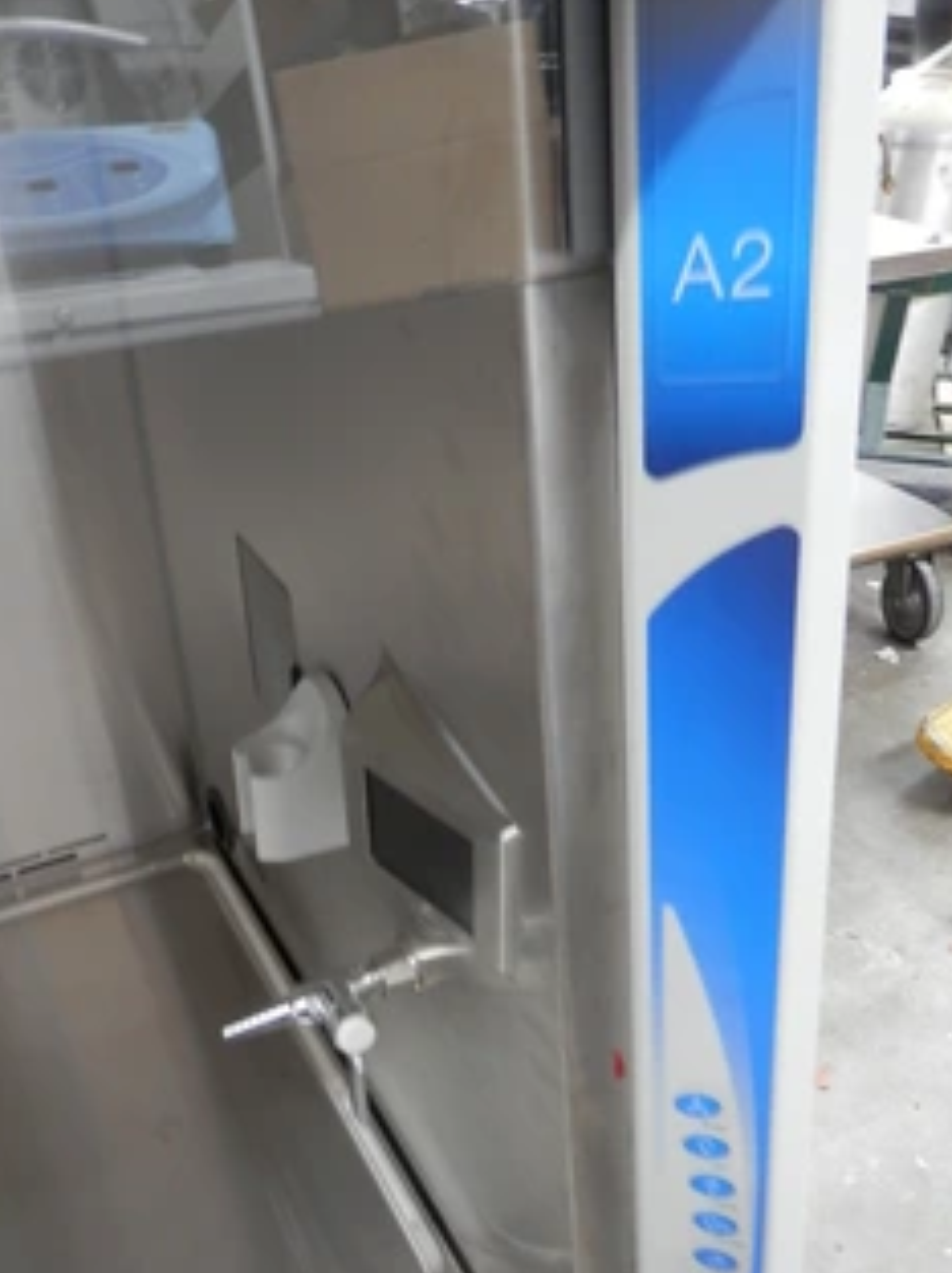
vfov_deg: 56.1
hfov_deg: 44.0
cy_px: 801
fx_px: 1176
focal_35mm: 32
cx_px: 435
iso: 200
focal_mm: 4.5
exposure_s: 1/6
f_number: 3
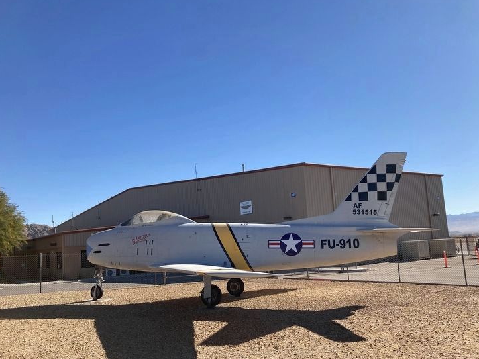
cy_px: 191
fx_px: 429
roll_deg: +2.8
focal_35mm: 31
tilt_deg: +8.1
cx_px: 229
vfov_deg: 45.4
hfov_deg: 58.3
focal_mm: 3.99
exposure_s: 1/2315
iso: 20
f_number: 1.8
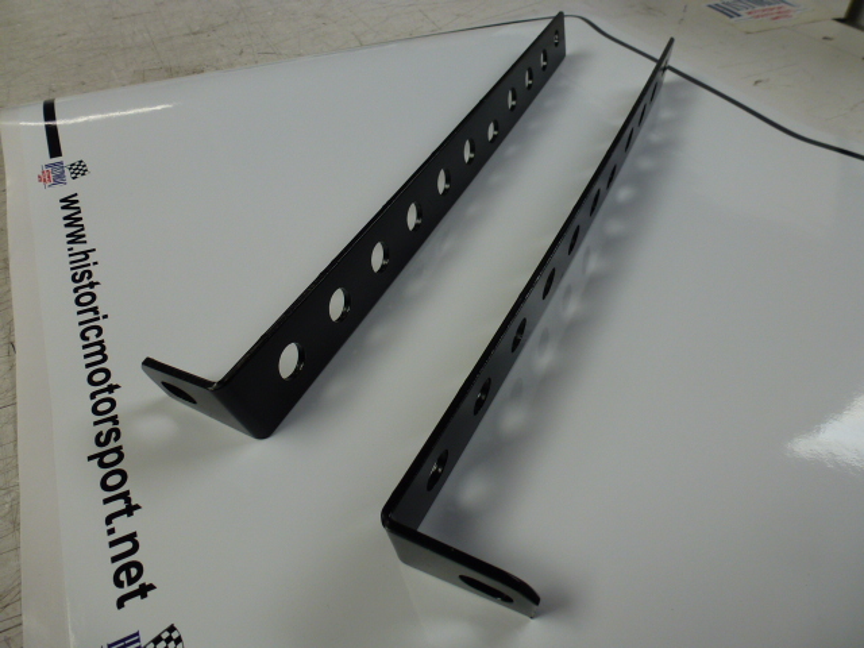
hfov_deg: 71.6
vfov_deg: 56.8
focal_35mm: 24
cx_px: 432
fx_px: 599
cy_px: 324
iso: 100
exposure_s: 1/125
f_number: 3.5
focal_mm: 4.3
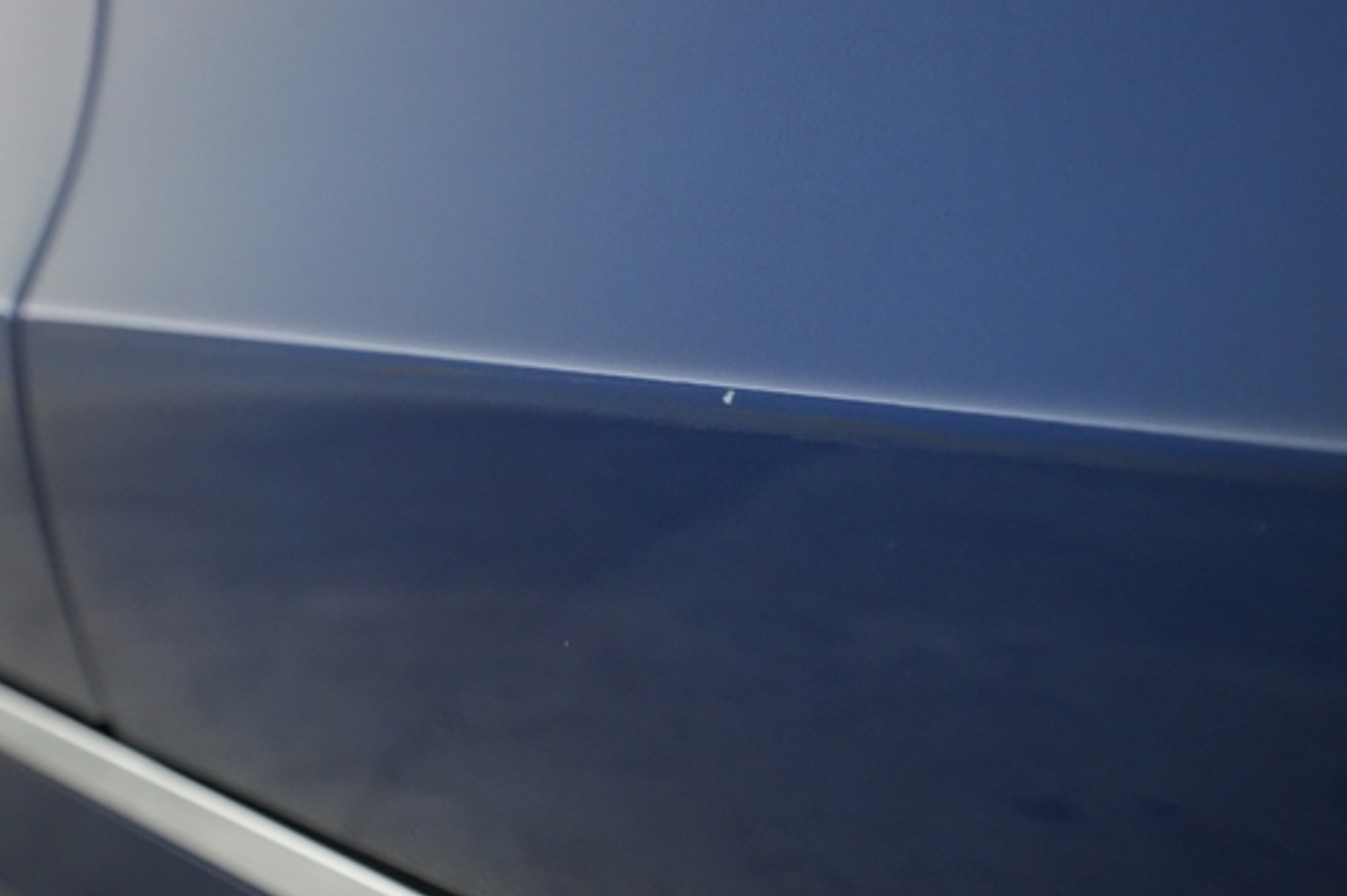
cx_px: 534
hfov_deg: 54.0
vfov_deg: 37.7
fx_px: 1309
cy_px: 355
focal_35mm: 35
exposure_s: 1/100
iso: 6400
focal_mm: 28
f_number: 5.6
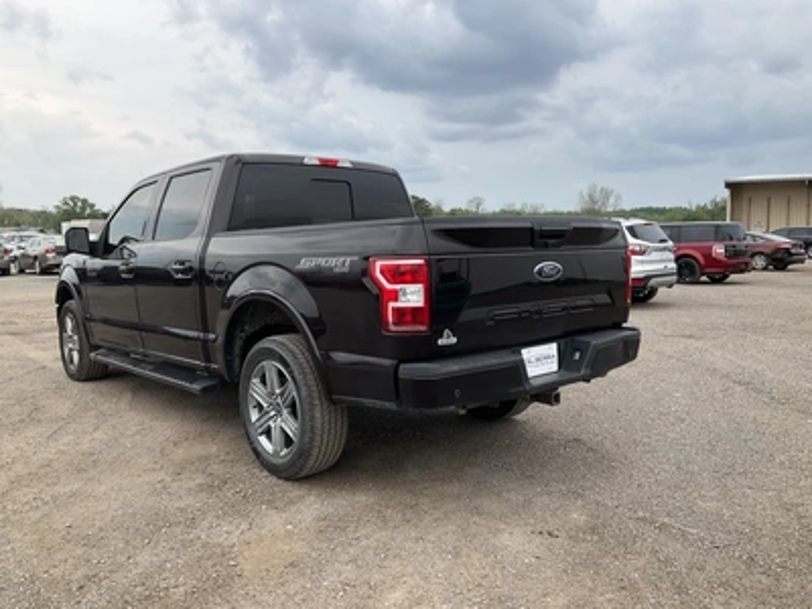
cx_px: 406
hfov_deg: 61.7
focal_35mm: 29
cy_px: 304
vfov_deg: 48.2
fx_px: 680
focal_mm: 3
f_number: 1.8
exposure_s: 1/962
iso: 25
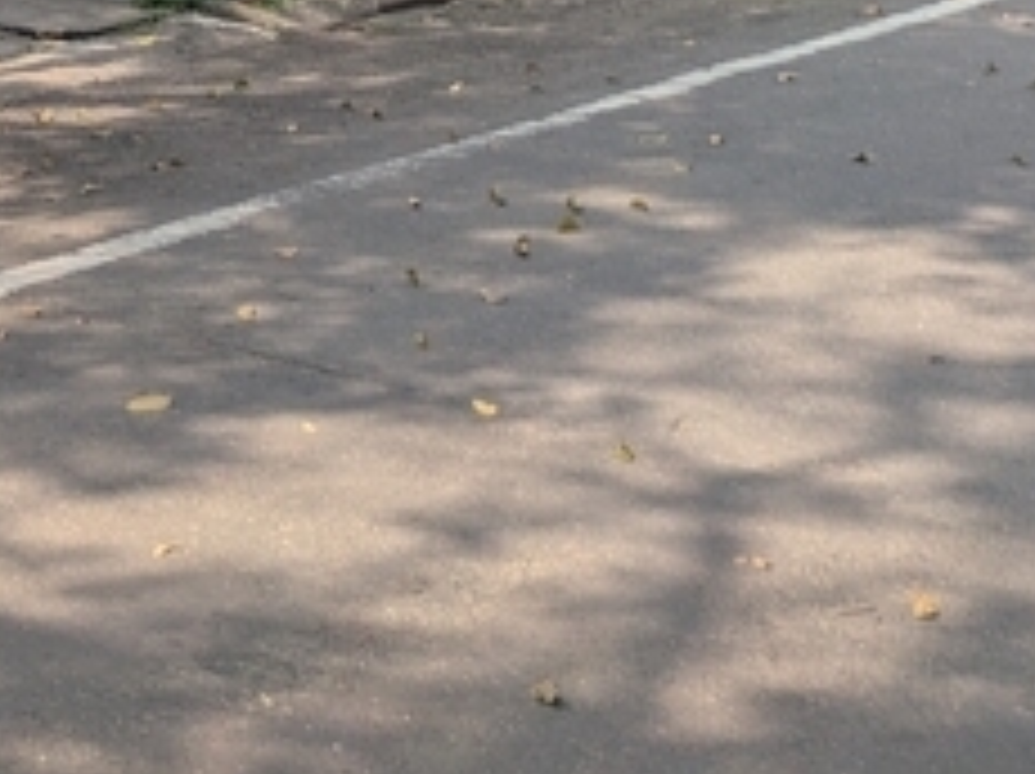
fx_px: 2599
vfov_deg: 15.0
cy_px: -567
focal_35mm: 87
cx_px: -382
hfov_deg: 20.2
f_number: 1.89
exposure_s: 1/1481
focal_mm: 5.43
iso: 49
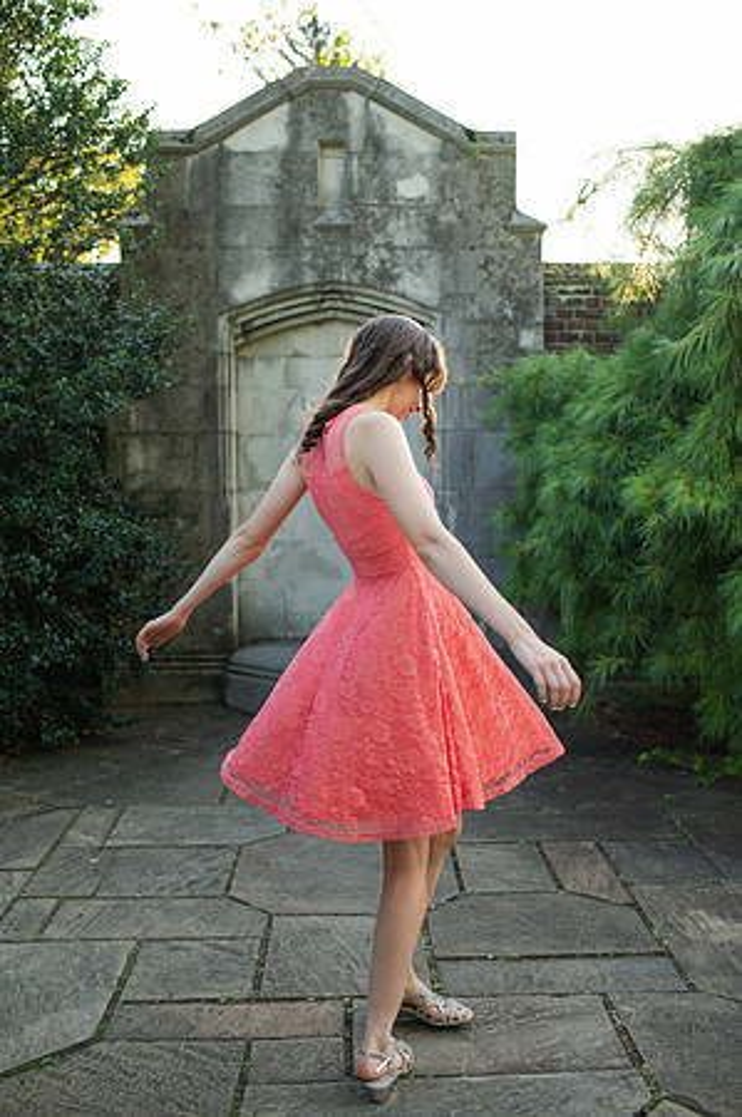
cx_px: 371
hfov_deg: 37.8
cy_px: 558
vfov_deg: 54.5
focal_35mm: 35
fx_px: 1085
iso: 140
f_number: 3.2
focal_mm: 35
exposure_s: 1/320
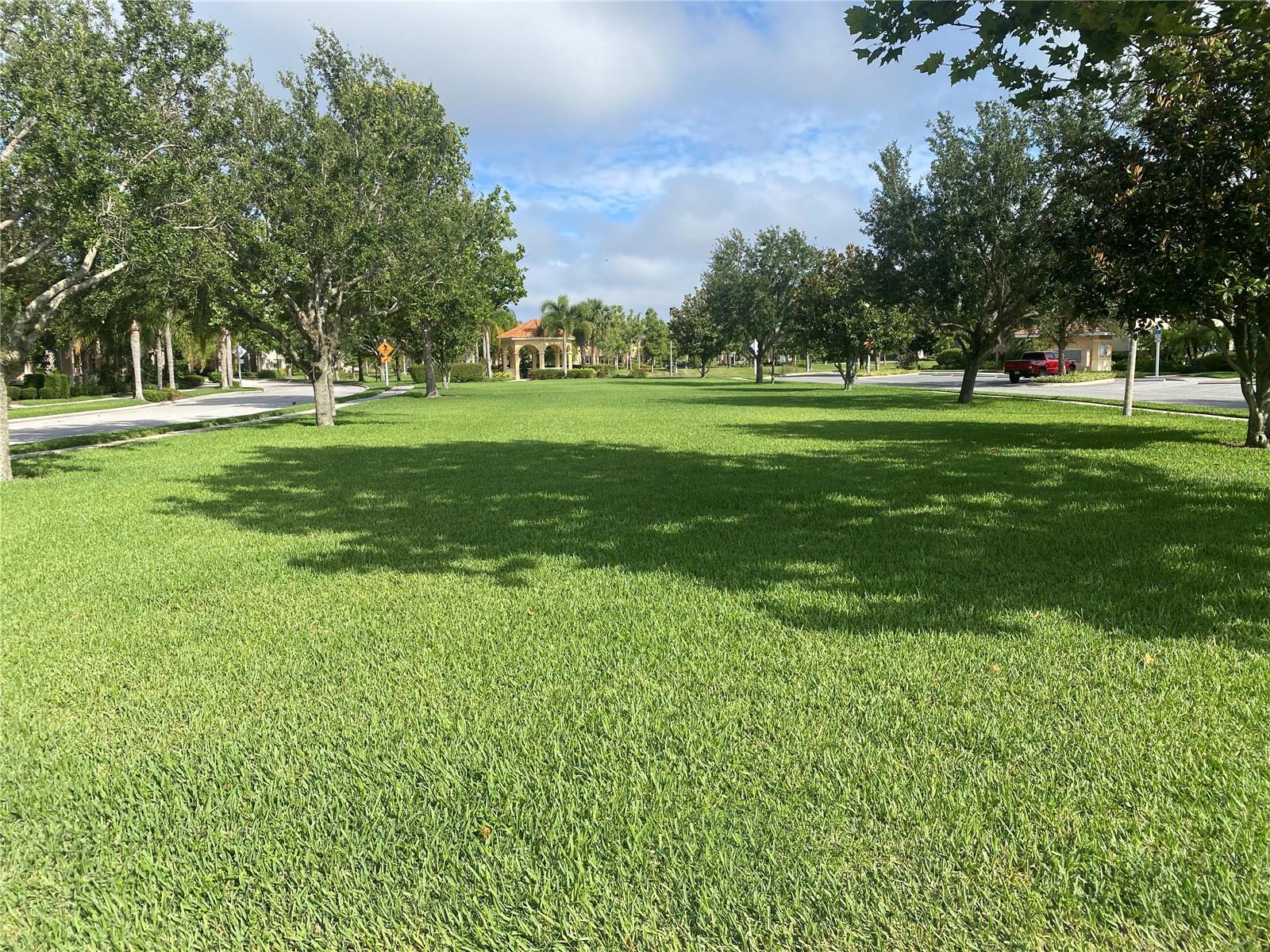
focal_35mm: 26
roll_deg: +1.4
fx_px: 954
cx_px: 635
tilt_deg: -6.7
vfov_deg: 53.1
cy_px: 476
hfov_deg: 67.3
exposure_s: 1/2141
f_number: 1.8
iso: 32
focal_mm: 4.25
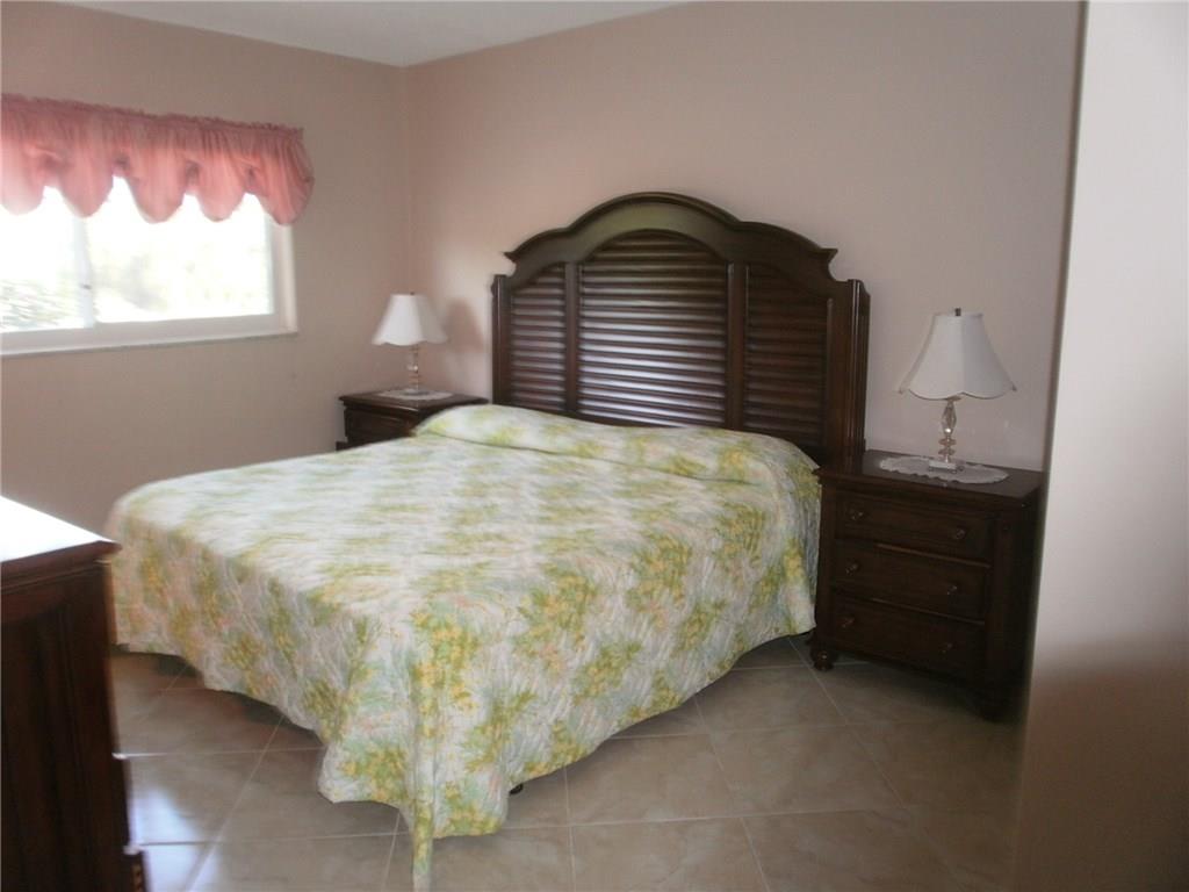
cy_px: 446
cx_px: 594
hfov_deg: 67.3
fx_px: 893
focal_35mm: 26
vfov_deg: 53.1
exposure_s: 1/25
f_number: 2.6
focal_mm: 4.65
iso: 125
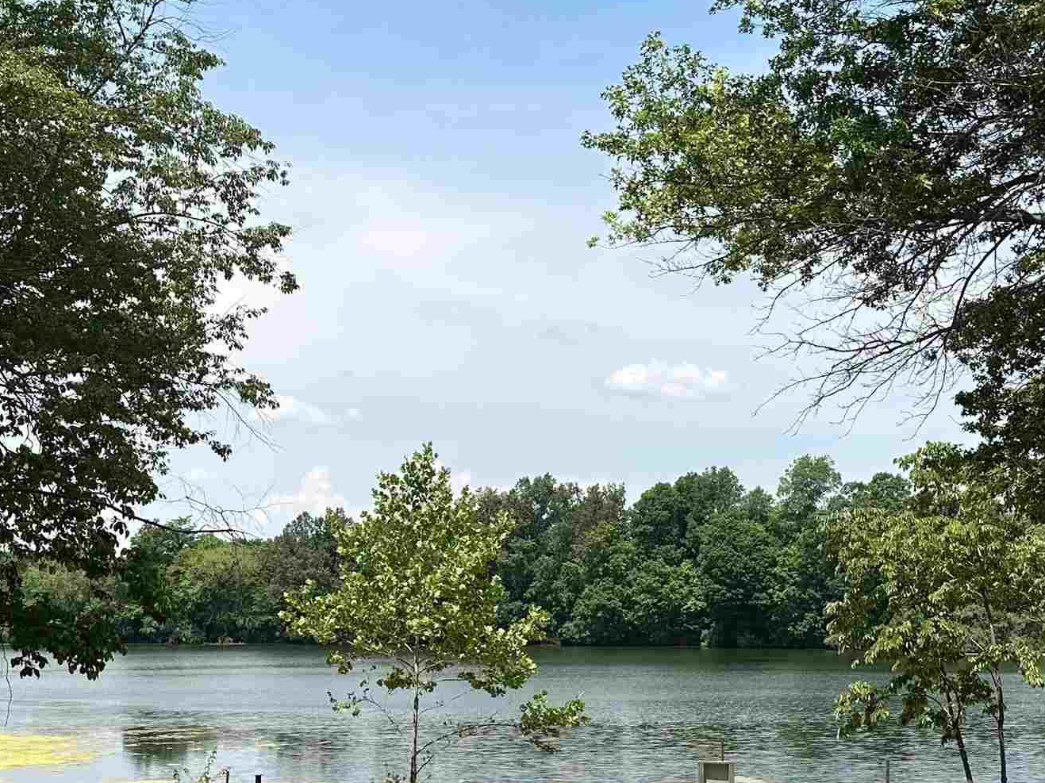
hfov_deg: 34.3
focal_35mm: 56
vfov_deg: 26.1
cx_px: 623
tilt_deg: +4.2
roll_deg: +0.0
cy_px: 459
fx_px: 1690
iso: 80
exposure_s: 1/4016
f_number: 1.78
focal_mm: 6.86
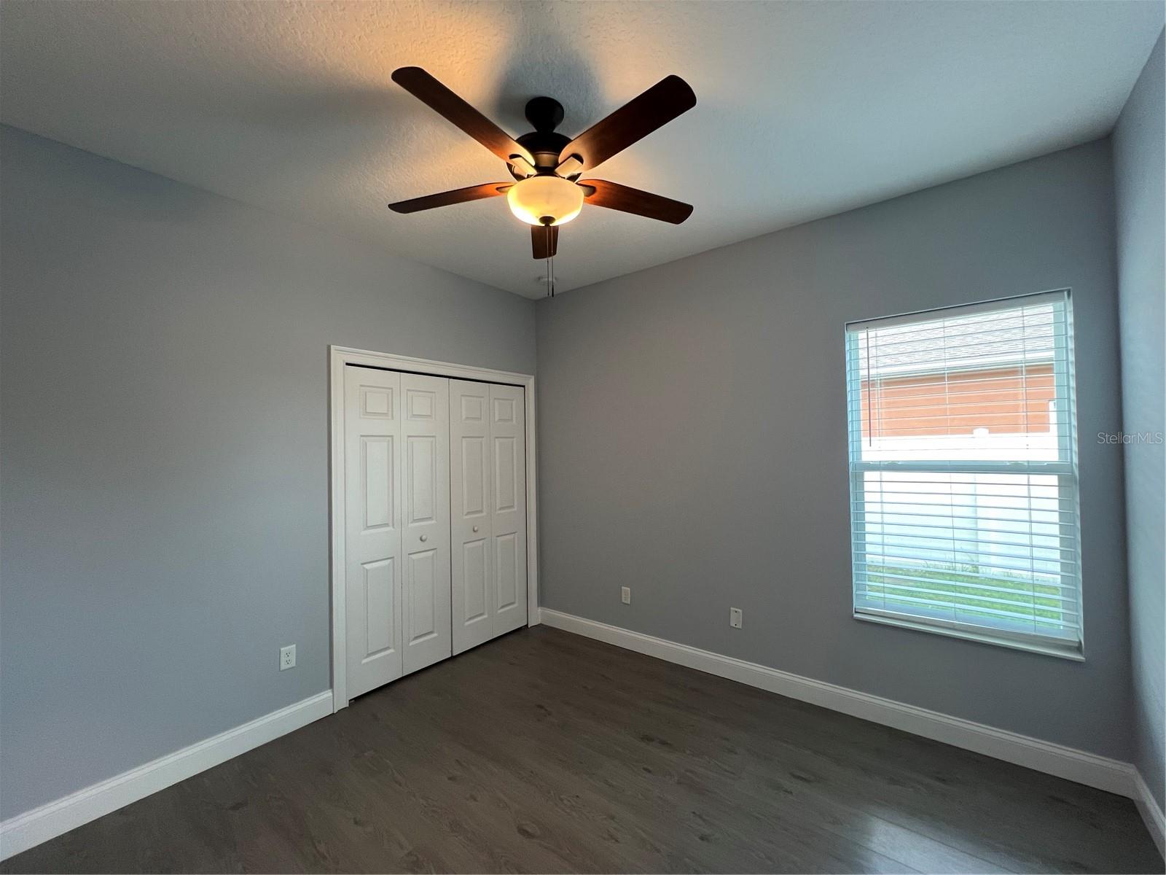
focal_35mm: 13
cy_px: 438
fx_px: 438
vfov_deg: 89.9
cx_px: 583
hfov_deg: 106.2
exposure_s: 1/60
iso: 200
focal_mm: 1.57
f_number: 1.8
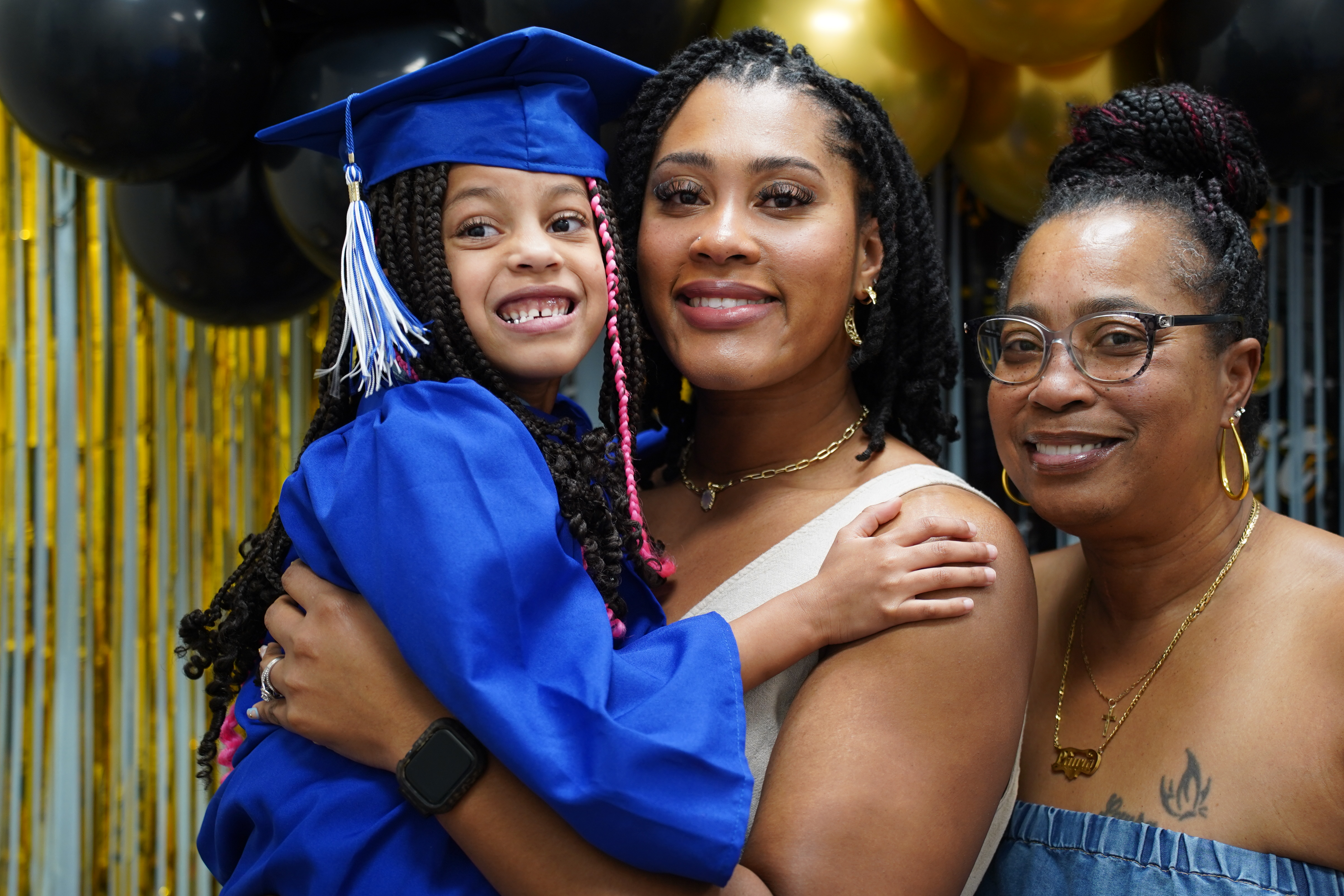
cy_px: 419
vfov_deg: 20.3
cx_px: 709
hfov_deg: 30.1
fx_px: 2501
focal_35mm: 67
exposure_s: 1/60
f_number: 2.8
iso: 500
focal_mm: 54
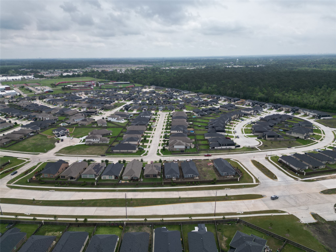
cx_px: 168
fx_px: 233
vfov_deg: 56.8
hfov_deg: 71.6
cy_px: 126
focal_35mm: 24
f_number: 1.7
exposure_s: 1/4000
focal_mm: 6.72
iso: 140
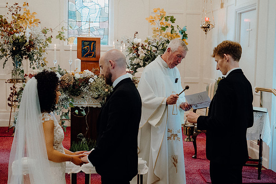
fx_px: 437
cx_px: 138
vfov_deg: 23.8
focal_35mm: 57
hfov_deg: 35.0
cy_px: 92
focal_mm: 38
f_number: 3.5
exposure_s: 1/160
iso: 2000
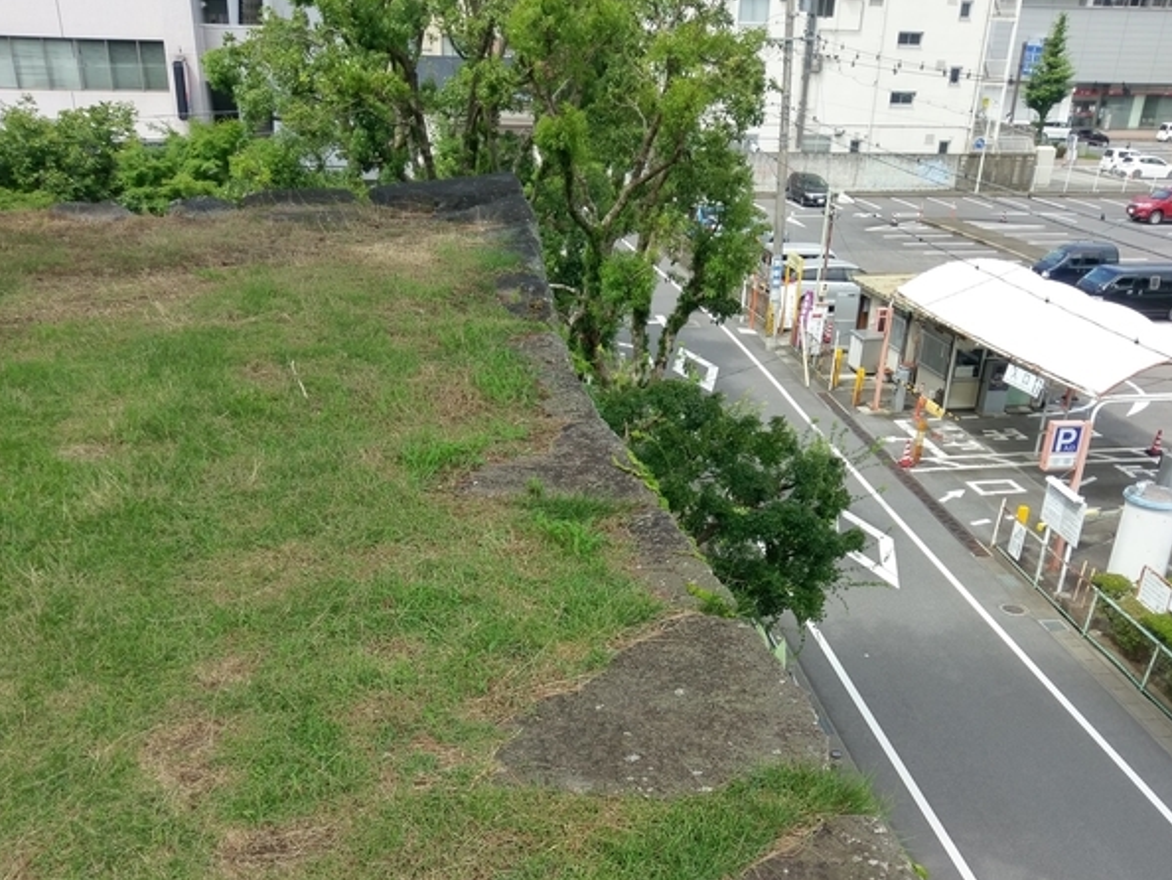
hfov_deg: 52.6
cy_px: 622
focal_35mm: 35
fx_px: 1185
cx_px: 588
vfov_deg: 40.0
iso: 100
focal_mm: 4.58
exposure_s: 1/873
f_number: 1.8
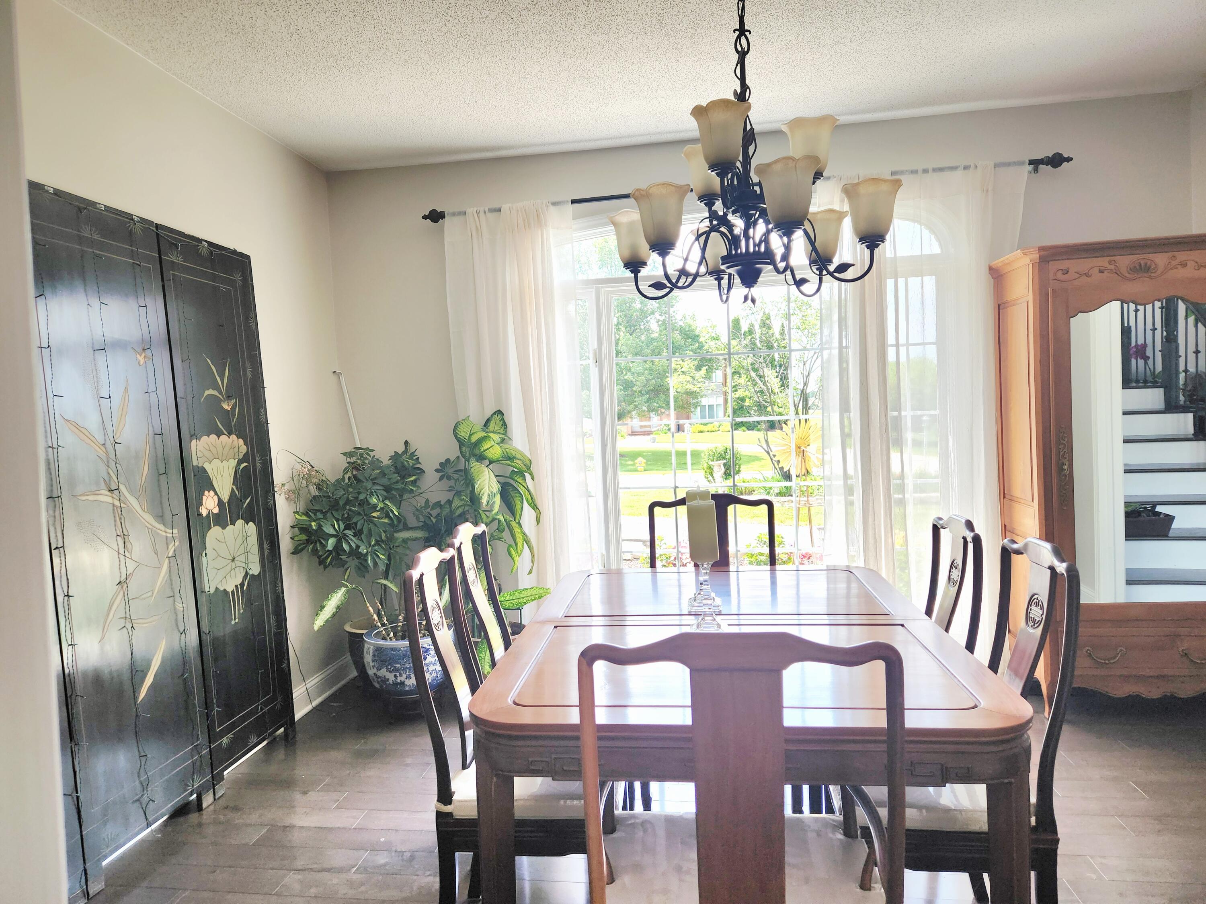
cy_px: 452
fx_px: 801
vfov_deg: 58.9
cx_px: 603
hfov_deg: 73.9
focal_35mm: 23
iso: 25
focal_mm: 5.4
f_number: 1.8
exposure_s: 1/182
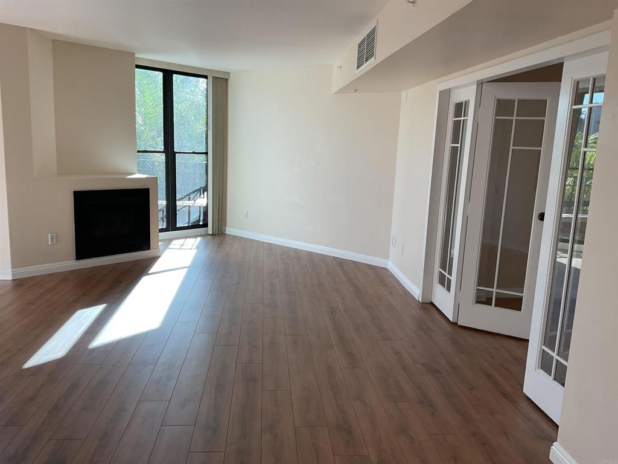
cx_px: 309
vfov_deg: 48.2
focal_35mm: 29
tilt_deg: -10.1
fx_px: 518
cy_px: 232
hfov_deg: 61.7
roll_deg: -1.7
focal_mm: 3
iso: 20
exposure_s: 1/120
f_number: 1.8
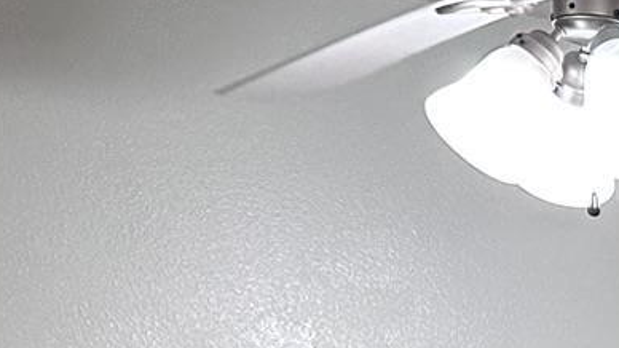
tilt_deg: -8.0
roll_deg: -2.2
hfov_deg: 14.2
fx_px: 2264
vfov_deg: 7.7
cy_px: 1030
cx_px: 1024
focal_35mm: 138
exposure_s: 1/120
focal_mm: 6.86
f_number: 1.78
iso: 200
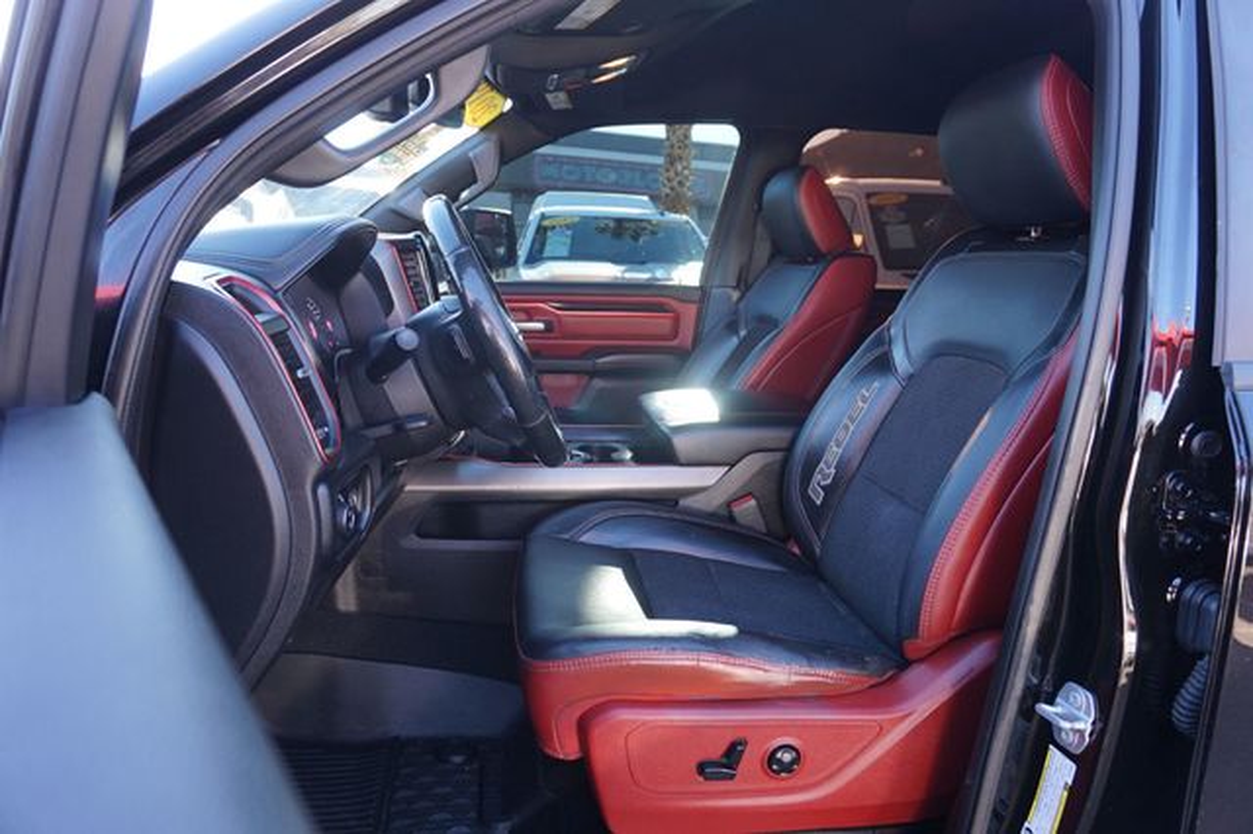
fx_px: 835
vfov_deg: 53.1
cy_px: 417
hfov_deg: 73.8
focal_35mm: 24
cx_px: 626
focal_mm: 16
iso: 250
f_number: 4
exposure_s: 1/60
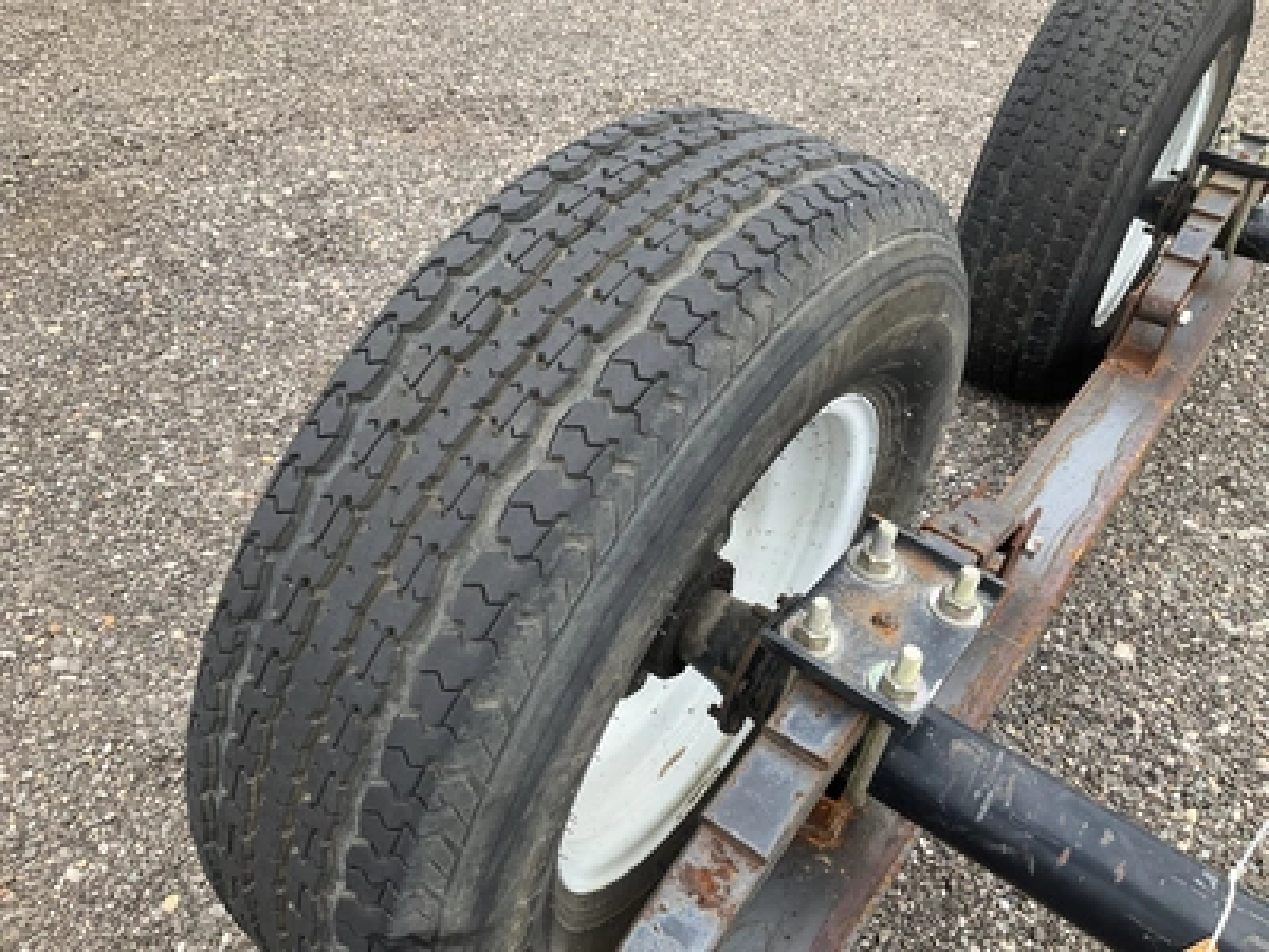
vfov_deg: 48.2
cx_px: 634
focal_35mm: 29
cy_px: 476
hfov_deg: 61.7
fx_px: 1063
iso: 25
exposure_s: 1/486
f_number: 1.8
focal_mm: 3
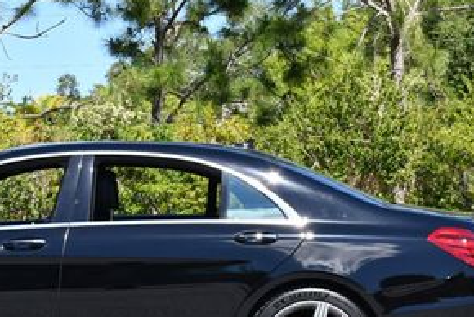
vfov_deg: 10.7
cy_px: 136
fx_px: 1687
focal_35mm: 128
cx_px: 62
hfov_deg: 15.8
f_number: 8
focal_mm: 29
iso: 200
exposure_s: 1/250
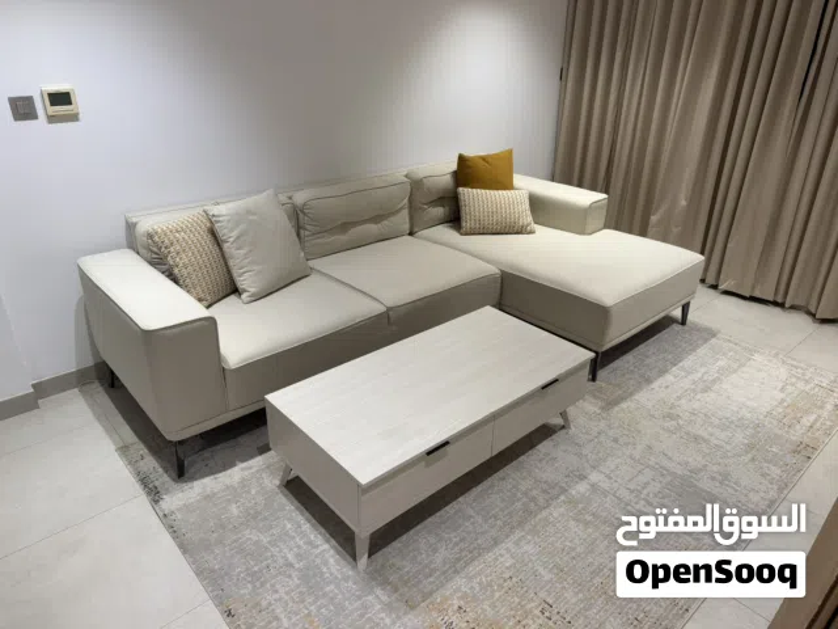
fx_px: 581
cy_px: 314
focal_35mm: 24
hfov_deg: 71.6
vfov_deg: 56.8
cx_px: 419
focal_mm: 6.76
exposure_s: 1/121
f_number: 1.78
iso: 160
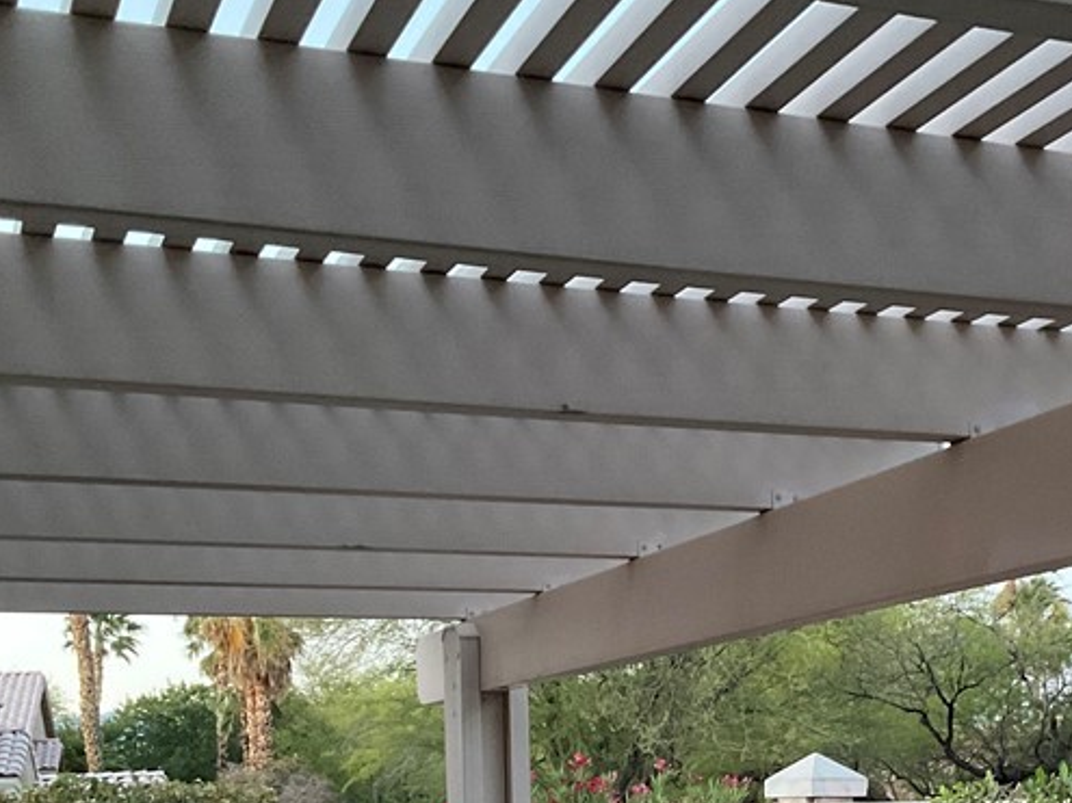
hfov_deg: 31.9
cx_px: 738
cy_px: 758
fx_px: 1858
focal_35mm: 60
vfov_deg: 23.6
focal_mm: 3
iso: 320
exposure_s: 1/30
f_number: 1.8
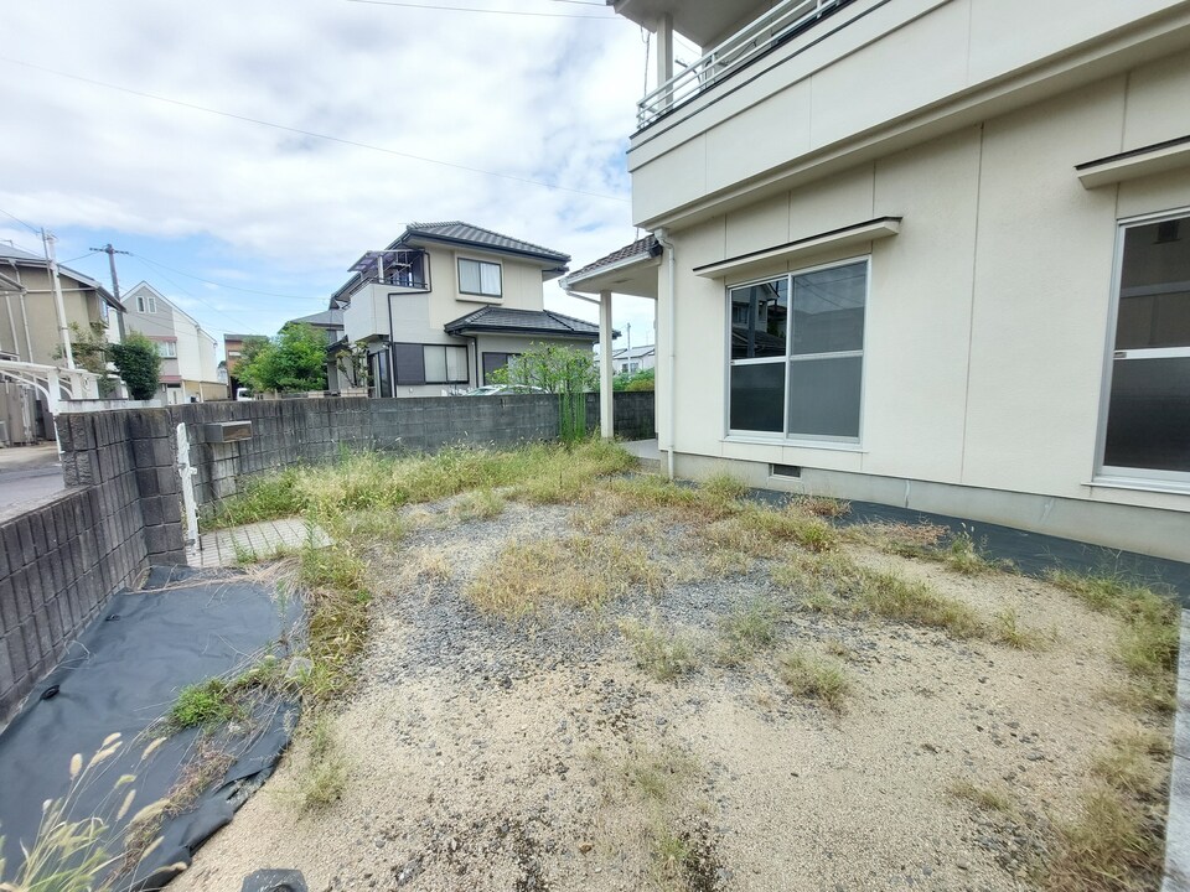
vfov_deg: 89.9
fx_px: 447
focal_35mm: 13
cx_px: 595
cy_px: 446
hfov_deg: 106.2
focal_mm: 1.74
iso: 50
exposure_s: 1/390
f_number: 2.2
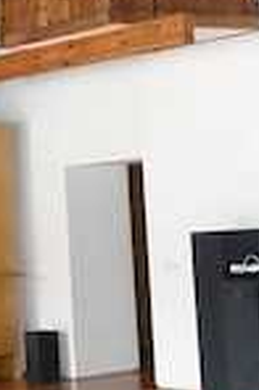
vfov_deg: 16.7
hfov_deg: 11.1
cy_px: 71
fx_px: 1323
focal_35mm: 122
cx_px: 3
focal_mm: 8.8
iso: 3200
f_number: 3.2
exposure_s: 1/200
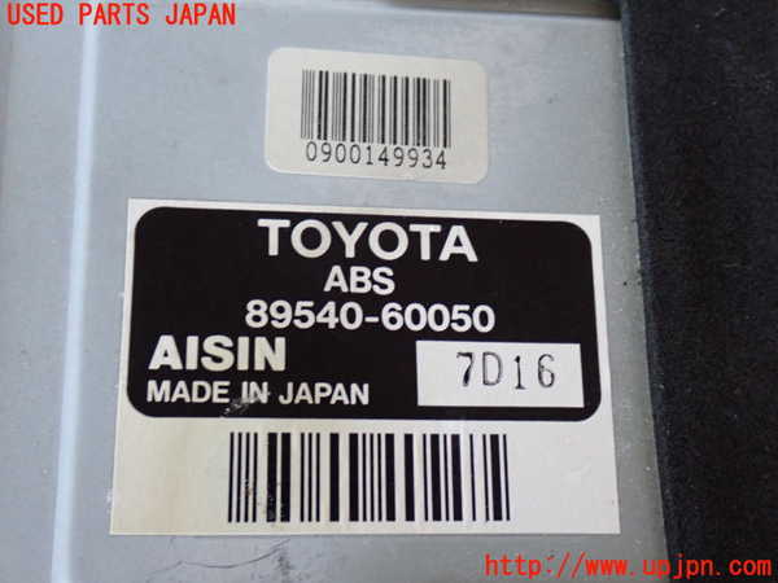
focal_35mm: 50
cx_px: 389
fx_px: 1124
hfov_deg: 38.2
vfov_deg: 29.1
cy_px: 292
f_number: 3.2
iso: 800
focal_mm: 9.01
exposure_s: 1/30
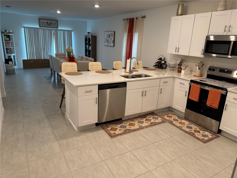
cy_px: 89
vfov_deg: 56.8
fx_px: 164
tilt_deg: -16.4
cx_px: 118
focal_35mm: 24
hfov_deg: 71.6
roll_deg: -2.6
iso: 160
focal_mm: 6.76
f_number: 1.78
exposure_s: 1/120
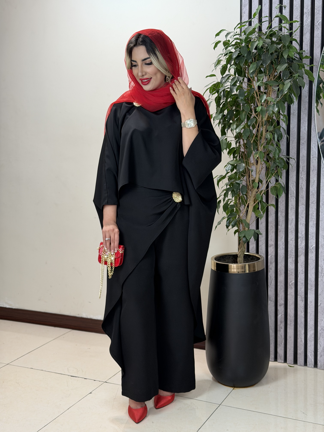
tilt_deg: -8.8
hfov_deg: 30.3
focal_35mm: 48
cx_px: 162
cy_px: 216
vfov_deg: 39.7
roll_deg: +0.6
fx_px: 599
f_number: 1.78
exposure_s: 1/100
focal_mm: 6.76
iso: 80
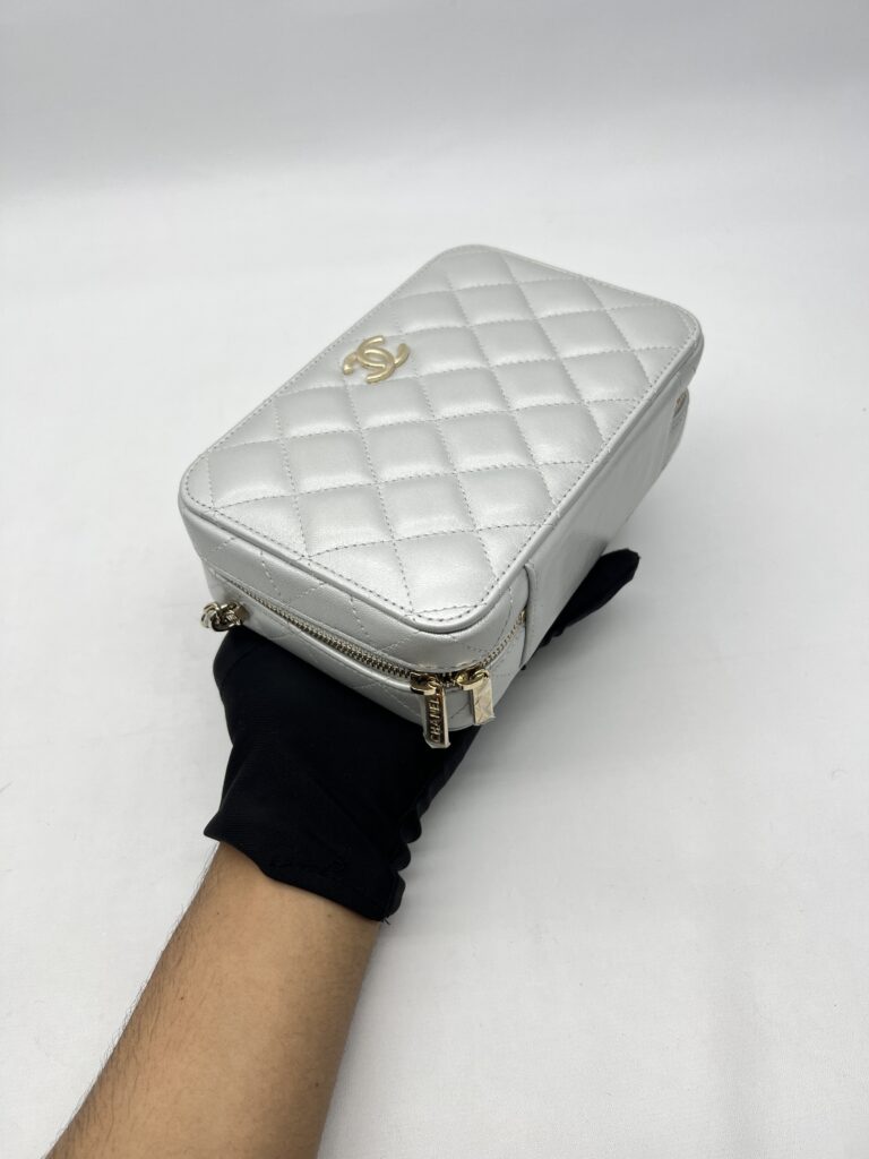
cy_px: 580
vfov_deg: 67.3
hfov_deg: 53.1
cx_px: 434
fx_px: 870
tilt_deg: -49.1
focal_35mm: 26
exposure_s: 1/136
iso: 32
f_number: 1.5
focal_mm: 5.7
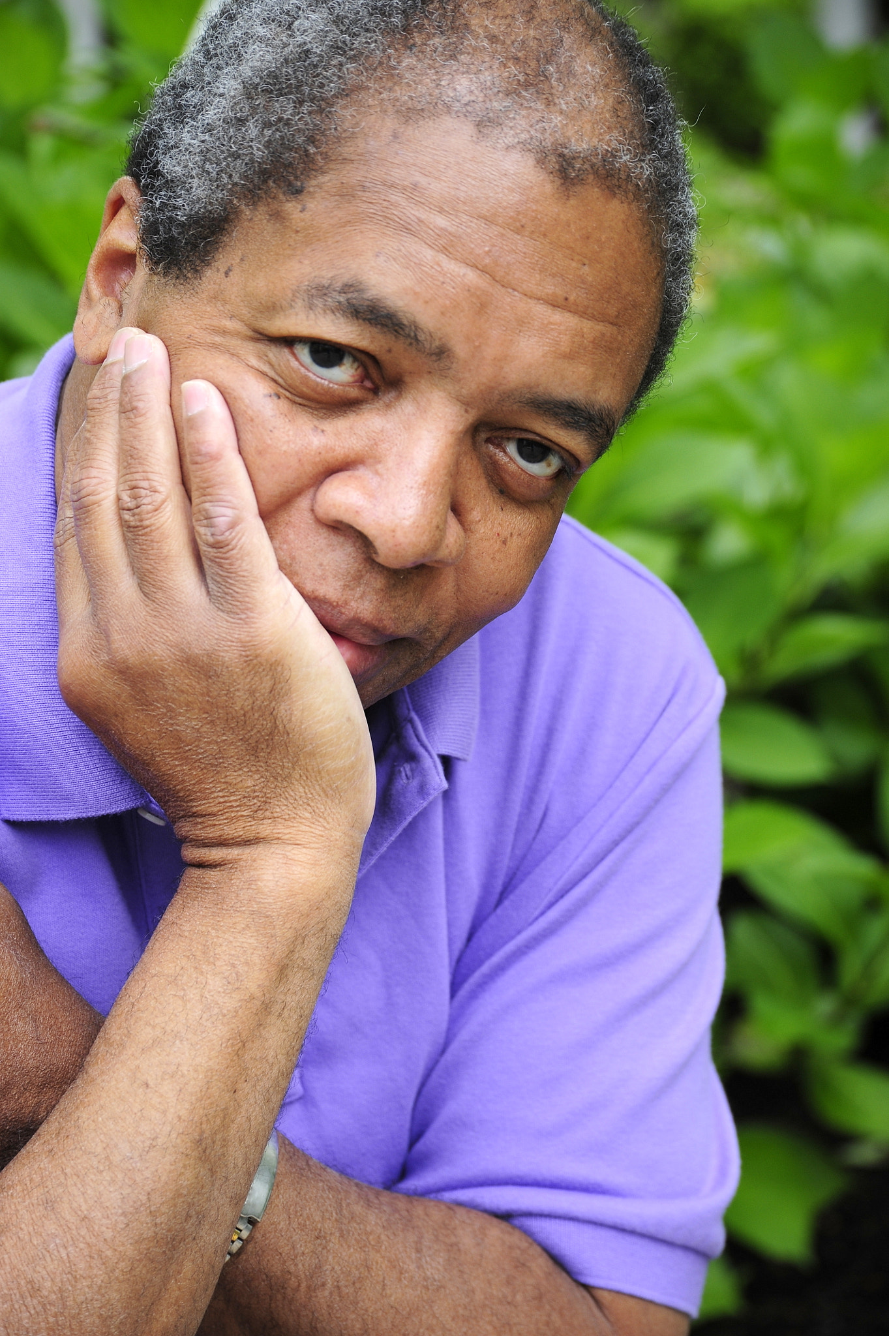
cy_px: 668
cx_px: 444
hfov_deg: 11.4
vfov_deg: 17.1
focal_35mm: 120
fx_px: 4450
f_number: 7.1
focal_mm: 120
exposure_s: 1/200
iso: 400
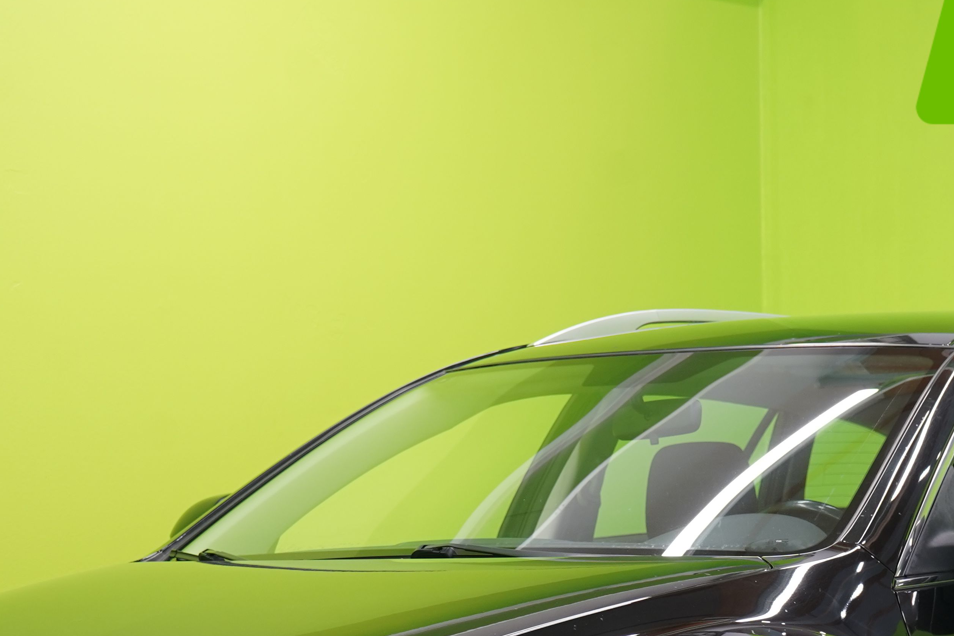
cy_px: 614
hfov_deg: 15.6
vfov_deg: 10.4
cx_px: 631
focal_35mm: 131
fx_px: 3471
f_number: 5.6
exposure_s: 1/25
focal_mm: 55
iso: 400
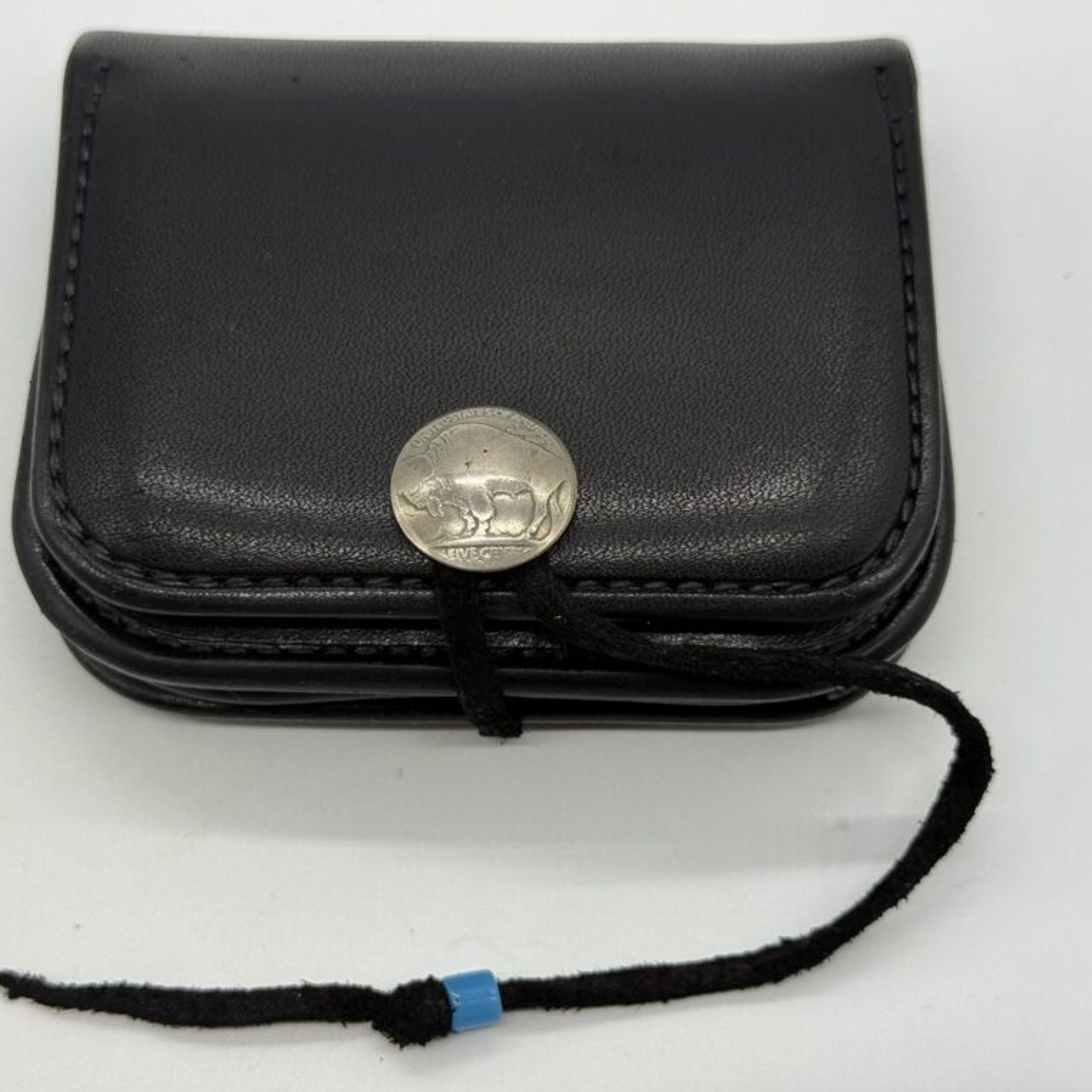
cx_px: 499
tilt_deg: -72.2
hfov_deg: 30.0
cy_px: 543
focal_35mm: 57
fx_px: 2034
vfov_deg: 30.0
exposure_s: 1/262
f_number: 1.78
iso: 64
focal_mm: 6.76
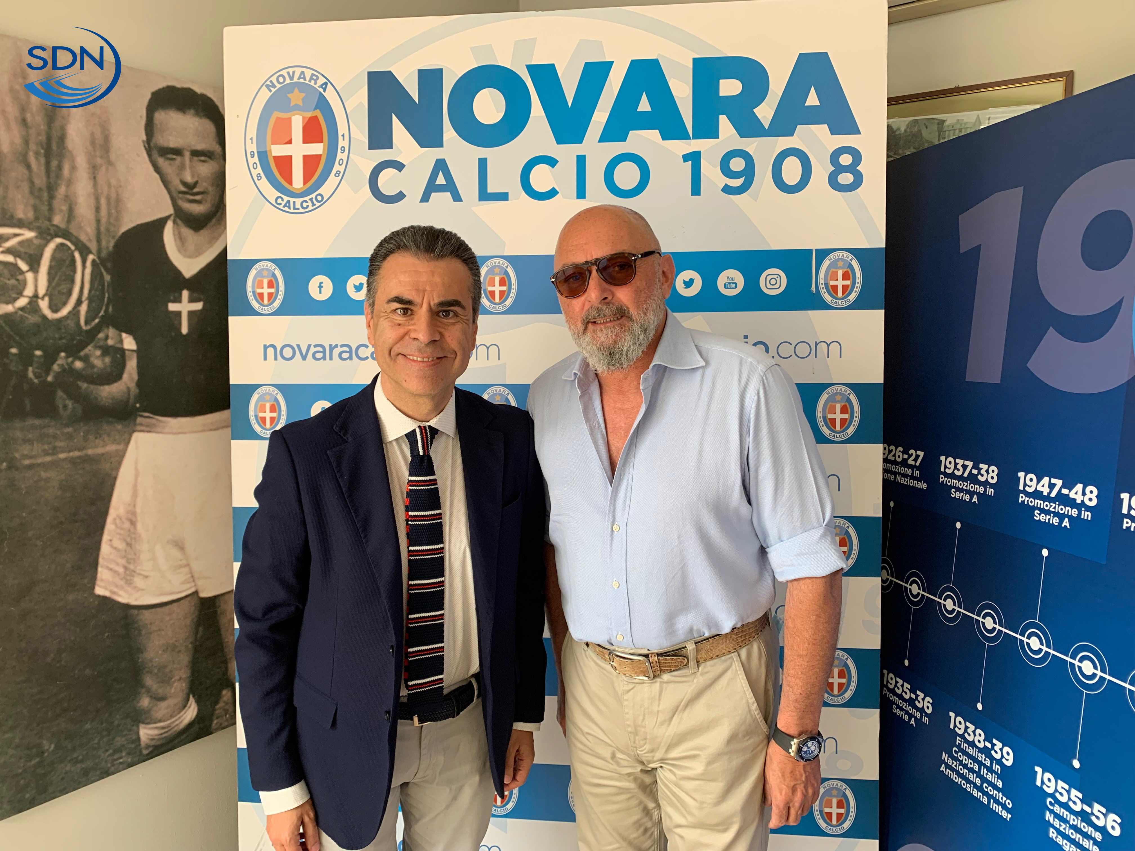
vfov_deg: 53.1
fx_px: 852
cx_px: 568
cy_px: 426
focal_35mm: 26
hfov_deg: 67.3
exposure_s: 1/121
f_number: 1.8
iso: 80
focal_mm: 4.25
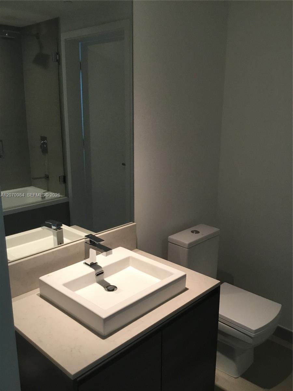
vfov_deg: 58.4
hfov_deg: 45.4
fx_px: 350
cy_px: 196
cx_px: 146
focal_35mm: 31
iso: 100
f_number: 2.4
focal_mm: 3.3
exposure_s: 1/30
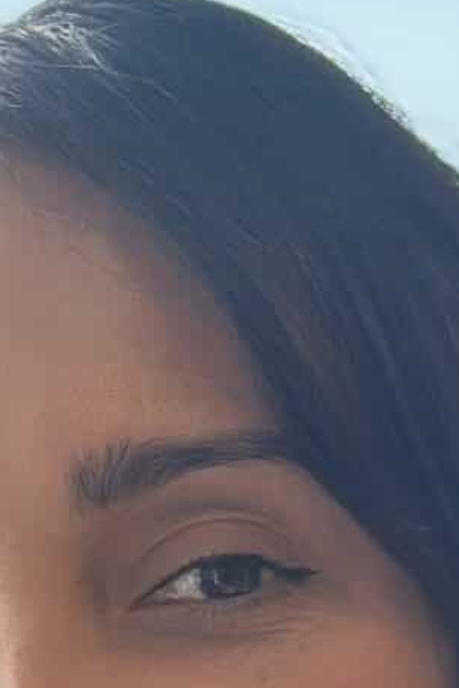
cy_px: 1546
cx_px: -75
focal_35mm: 280
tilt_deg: -9.5
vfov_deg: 7.0
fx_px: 5355
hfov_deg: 4.9
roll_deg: -0.4
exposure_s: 1/499
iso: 80
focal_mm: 6.86
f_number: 1.78
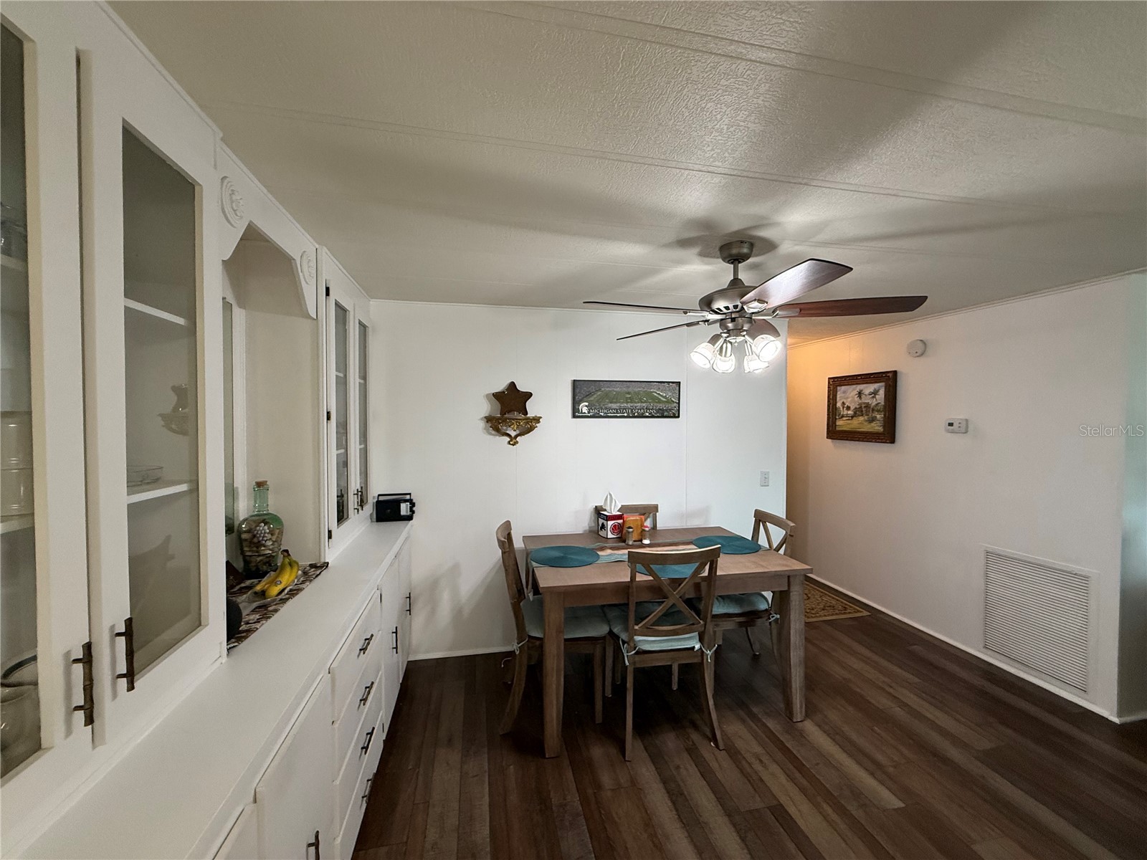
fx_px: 464
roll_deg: +0.4
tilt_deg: +0.5
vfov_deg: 85.7
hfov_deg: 102.1
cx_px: 574
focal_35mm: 14
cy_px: 430
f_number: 2.2
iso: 320
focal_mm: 2.22
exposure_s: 1/120
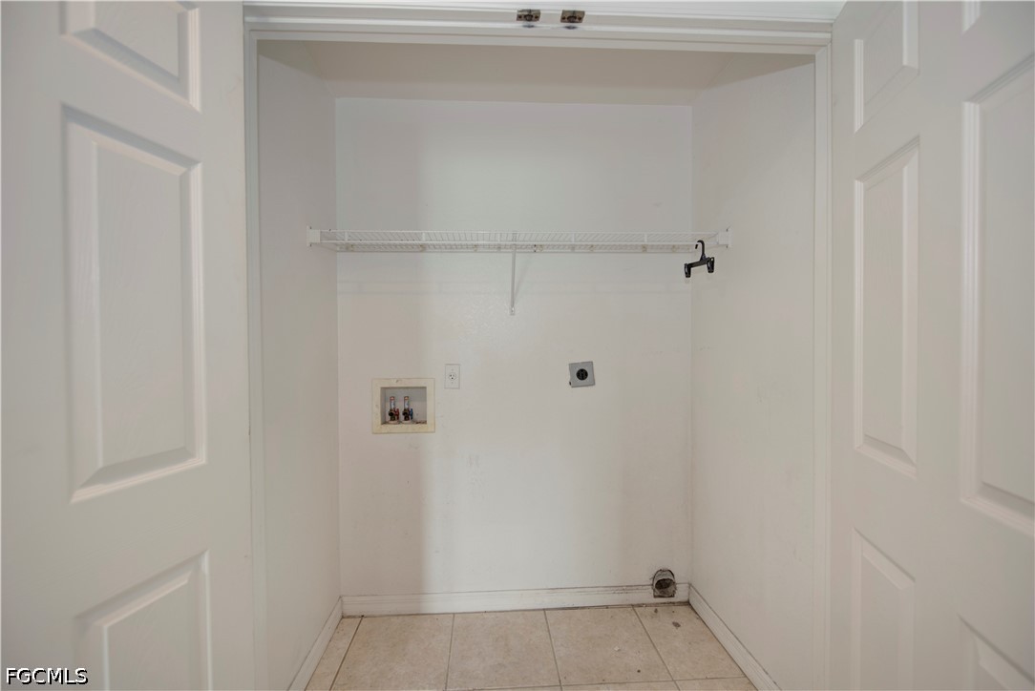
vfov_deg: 81.3
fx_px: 403
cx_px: 518
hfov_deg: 104.2
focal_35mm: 14
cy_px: 346
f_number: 4
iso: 100
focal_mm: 14
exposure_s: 1/15
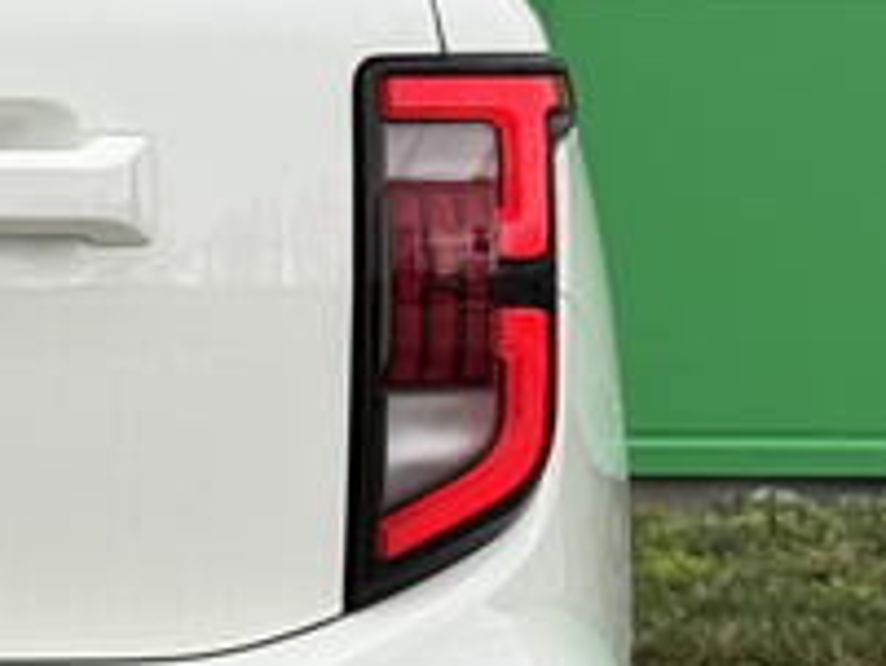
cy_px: 342
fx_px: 5737
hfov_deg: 8.5
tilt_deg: -3.4
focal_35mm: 224
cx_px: -644
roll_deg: -0.3
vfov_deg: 6.6
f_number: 1.78
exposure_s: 1/765
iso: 64
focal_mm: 6.76
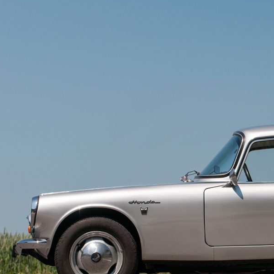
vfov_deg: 5.9
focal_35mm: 297
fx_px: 2660
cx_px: 249
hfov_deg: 5.9
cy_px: 148
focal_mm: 116
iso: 100
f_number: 4.5
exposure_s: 1/3200
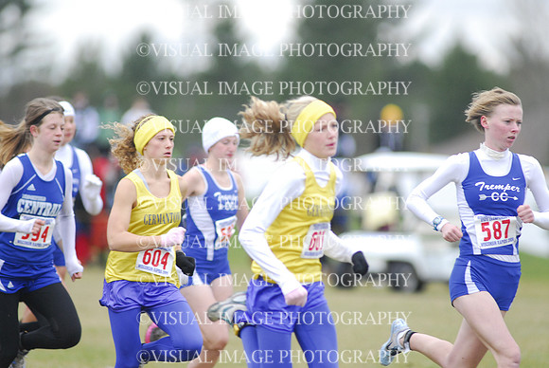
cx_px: 274
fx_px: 6869
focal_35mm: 450
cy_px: 184
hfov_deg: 4.6
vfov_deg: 3.1
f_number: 4
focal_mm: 300
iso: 640
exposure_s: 1/1000
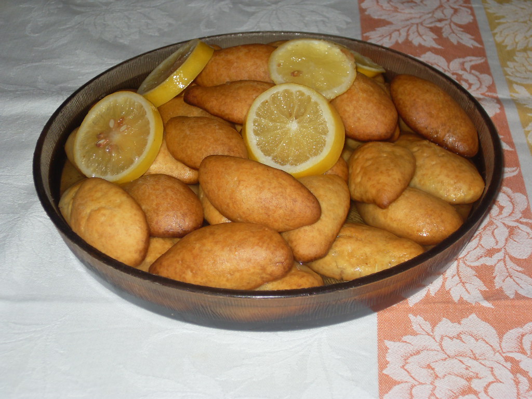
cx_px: 266
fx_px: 968
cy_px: 200
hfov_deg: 30.7
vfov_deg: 23.3
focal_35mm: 63
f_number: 3.7
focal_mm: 10.1
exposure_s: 1/60
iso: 100
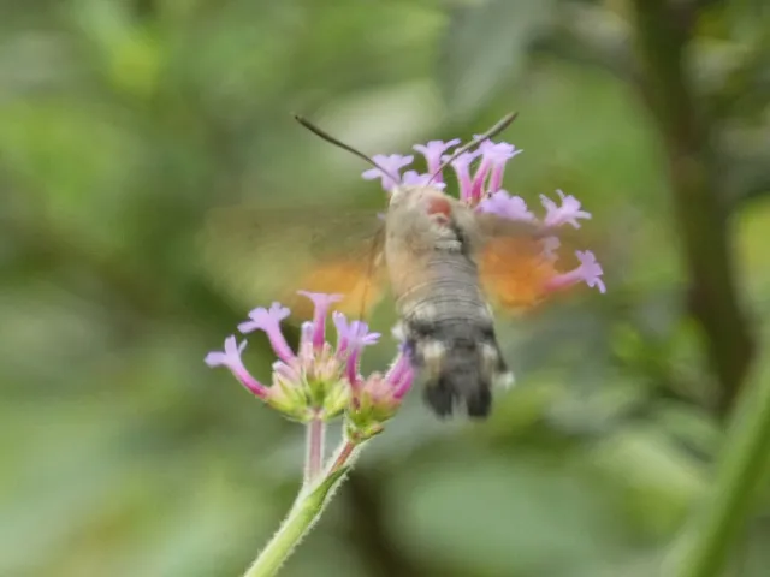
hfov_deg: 2.9
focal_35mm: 681
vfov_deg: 2.2
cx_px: 385
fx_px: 15148
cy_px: 288
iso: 400
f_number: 5.6
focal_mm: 121.9
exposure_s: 1/100
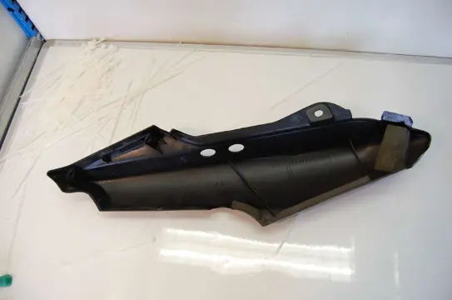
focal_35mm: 27
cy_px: 150
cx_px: 226
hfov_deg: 67.5
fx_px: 338
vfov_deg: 47.8
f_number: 5
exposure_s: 1/100
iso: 400
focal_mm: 18
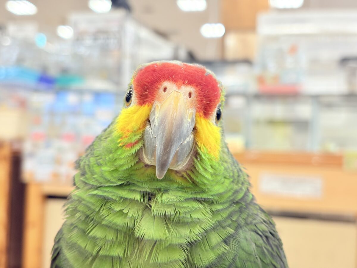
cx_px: 178
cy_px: 134
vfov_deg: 28.0
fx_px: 536
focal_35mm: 52
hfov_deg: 36.8
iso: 64
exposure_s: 1/50
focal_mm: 5.96
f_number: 1.6
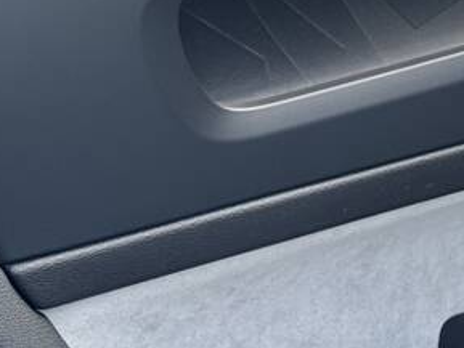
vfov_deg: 7.4
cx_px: 644
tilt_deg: -23.0
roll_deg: +1.9
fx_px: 2669
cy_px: -83
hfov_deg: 9.7
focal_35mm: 199
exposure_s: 1/352
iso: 64
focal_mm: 6.76
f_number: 1.78
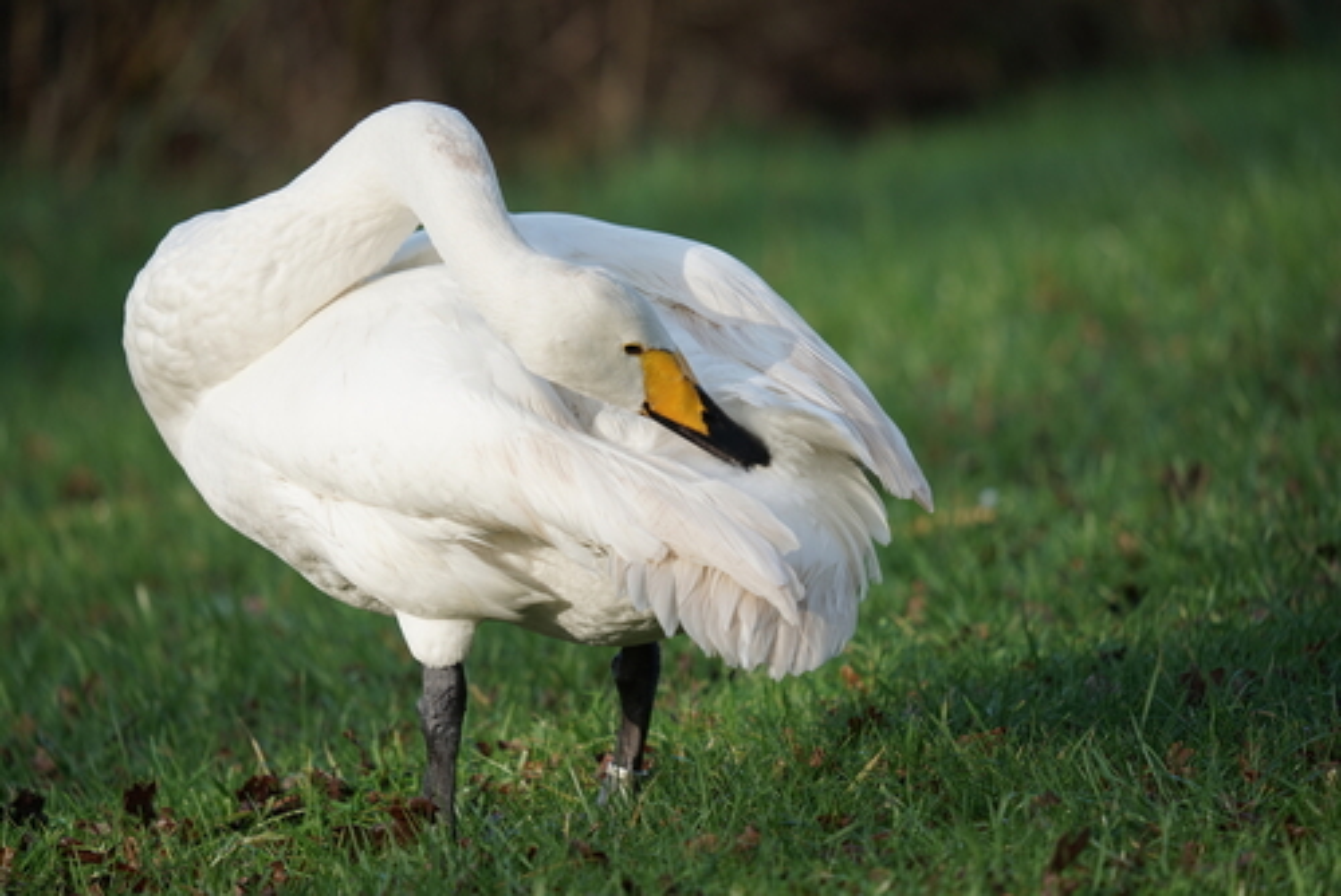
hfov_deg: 4.5
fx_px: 17099
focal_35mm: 459
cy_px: 448
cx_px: 670
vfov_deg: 3.0
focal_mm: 458.8
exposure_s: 1/125
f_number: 6.3
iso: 100
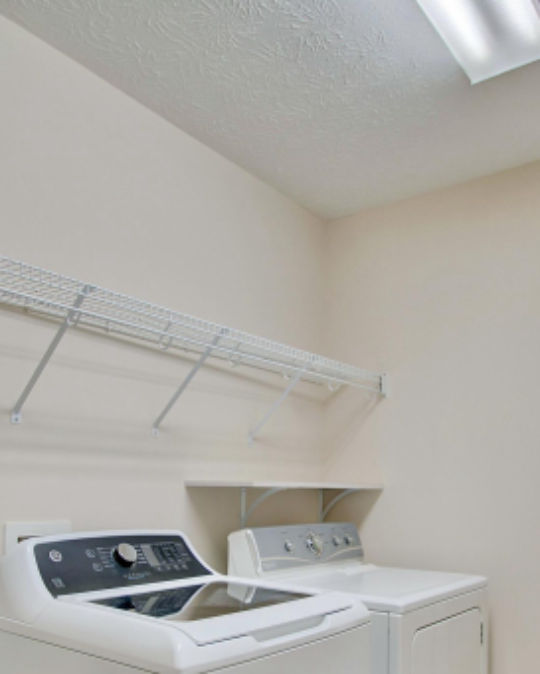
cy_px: 492
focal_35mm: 31
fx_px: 619
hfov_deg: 47.0
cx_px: 234
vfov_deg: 54.9
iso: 100
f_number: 8
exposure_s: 1/10
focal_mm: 10
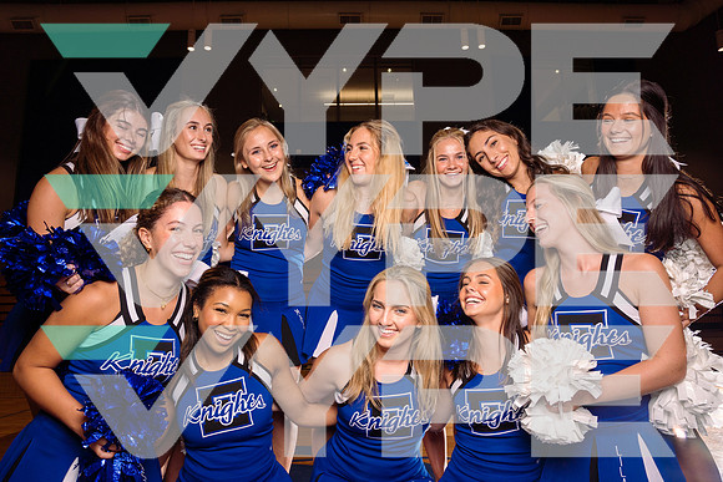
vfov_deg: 53.2
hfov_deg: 73.7
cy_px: 241
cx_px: 362
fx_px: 482
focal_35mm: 24
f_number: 8
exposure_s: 1/250
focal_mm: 24
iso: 250
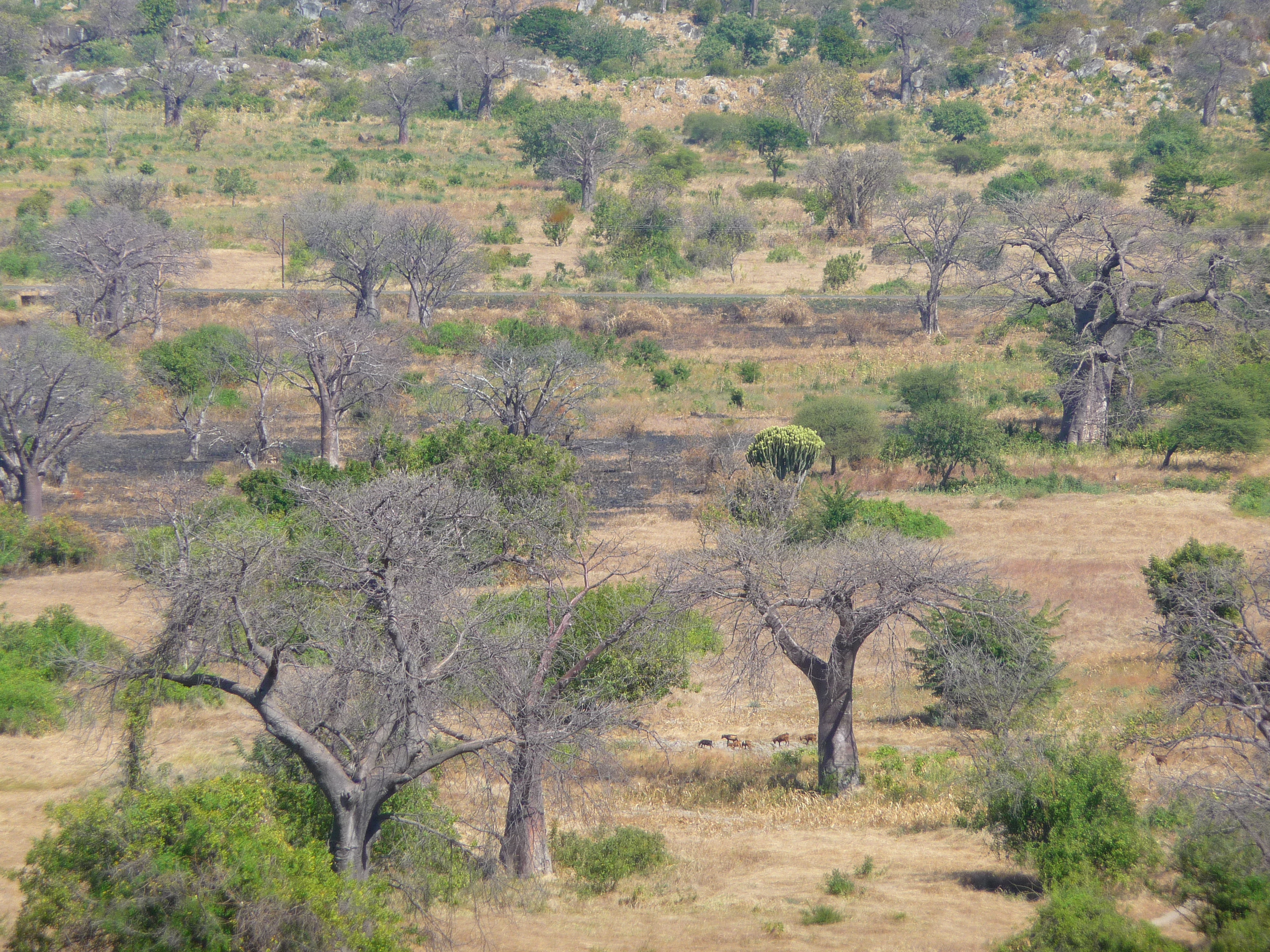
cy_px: 476
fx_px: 9392
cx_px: 635
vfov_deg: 5.8
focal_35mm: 256
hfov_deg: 7.7
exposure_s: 1/400
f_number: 4.9
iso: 100
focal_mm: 44
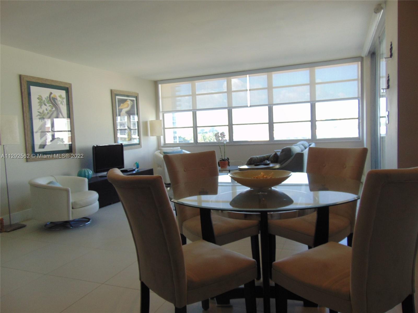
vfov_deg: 54.9
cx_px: 209
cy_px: 156
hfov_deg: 69.4
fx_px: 302
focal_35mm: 25
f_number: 3
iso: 80
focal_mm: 4.5
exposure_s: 1/80
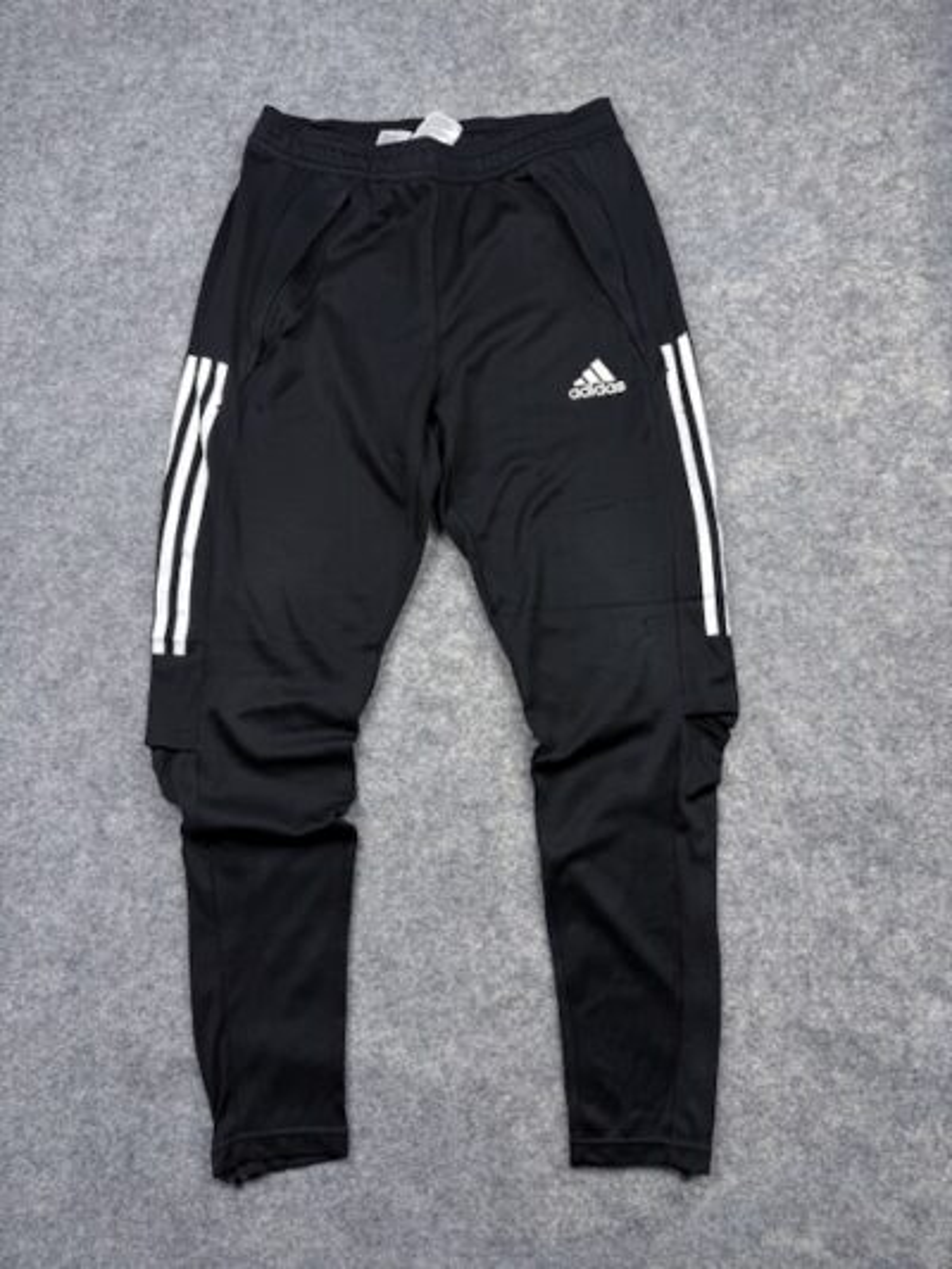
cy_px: 634
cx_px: 476
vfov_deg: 71.6
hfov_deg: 56.8
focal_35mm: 24
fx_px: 880
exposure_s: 1/100
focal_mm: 6.76
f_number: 1.78
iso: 50
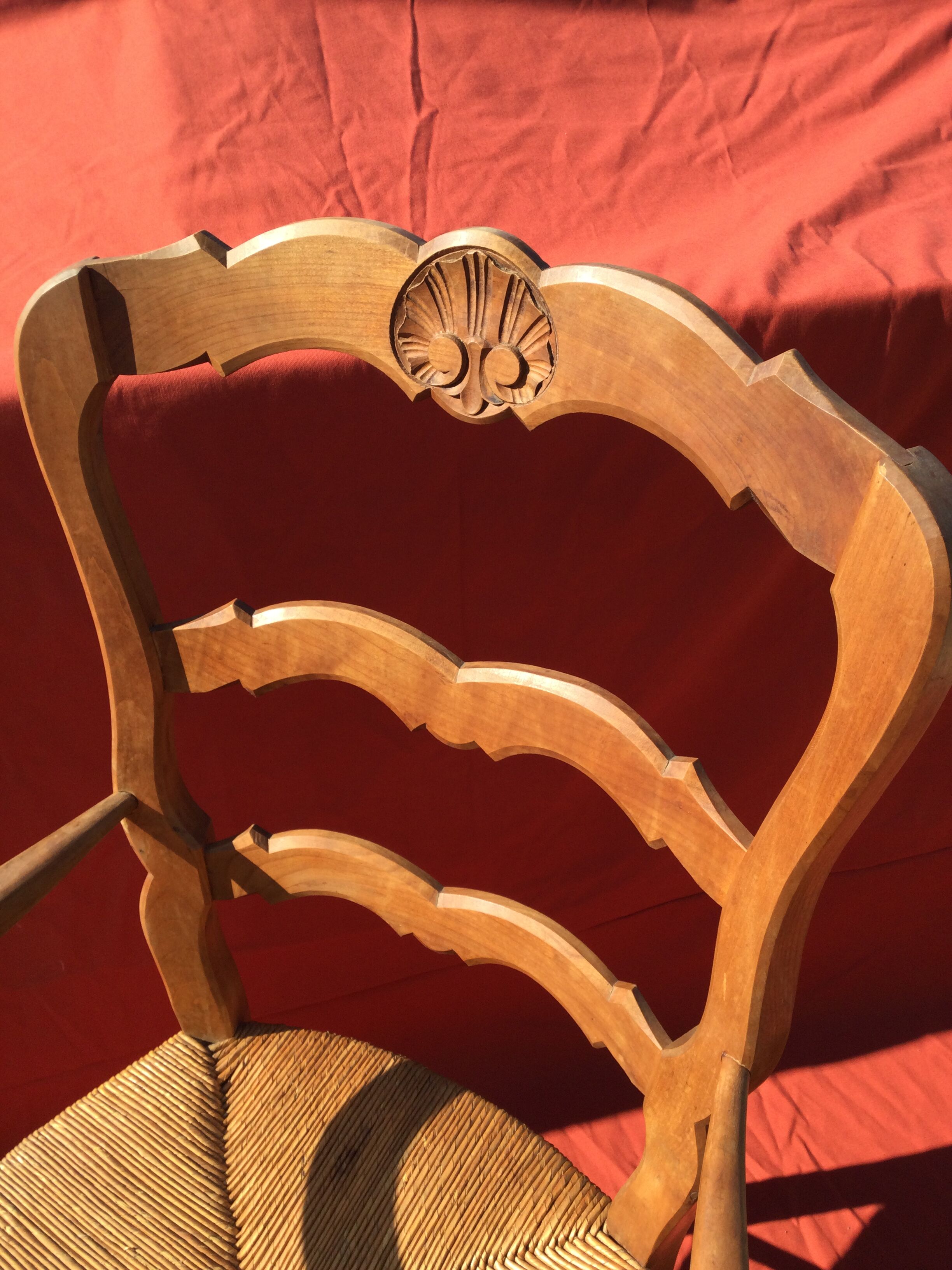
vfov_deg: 58.4
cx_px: 476
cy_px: 635
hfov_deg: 45.4
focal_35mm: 31
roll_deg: -0.9
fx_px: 1137
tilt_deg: -38.8
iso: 25
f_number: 2.4
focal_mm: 3.3
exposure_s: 1/595
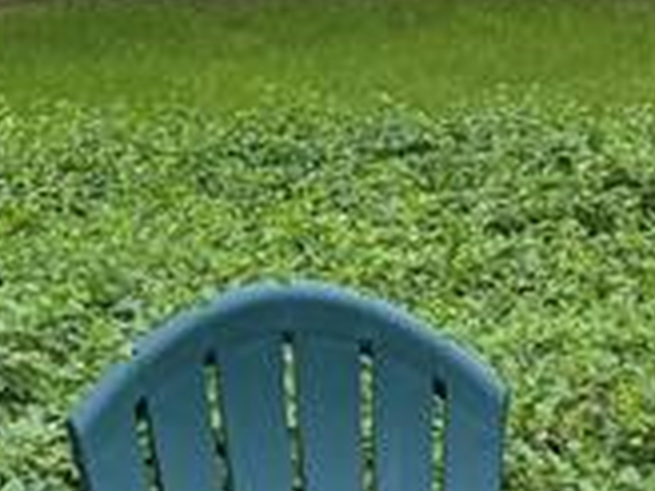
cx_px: 963
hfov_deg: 12.5
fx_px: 2838
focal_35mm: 150
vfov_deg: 9.9
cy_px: 299
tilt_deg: -5.9
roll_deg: +1.1
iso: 64
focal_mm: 6.76
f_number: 1.78
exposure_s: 1/160
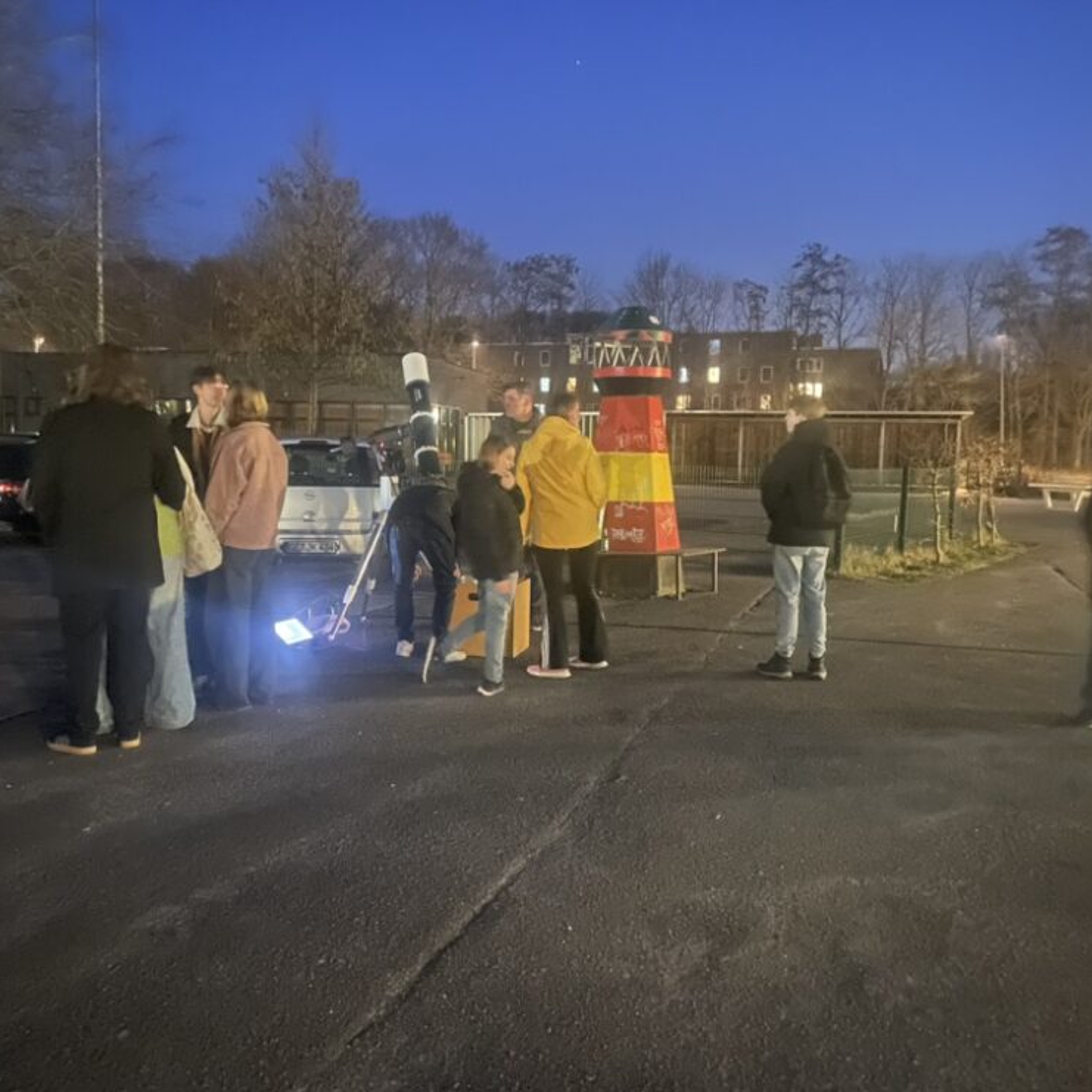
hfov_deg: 52.5
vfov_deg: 52.5
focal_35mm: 31
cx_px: 522
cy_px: 541
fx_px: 1106
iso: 2500
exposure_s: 1/4
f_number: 1.6
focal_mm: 4.2
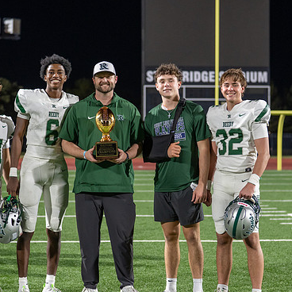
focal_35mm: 107
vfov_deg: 16.3
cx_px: 114
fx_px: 1021
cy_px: 166
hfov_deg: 16.3
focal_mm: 50
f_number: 2
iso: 1000
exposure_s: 1/500
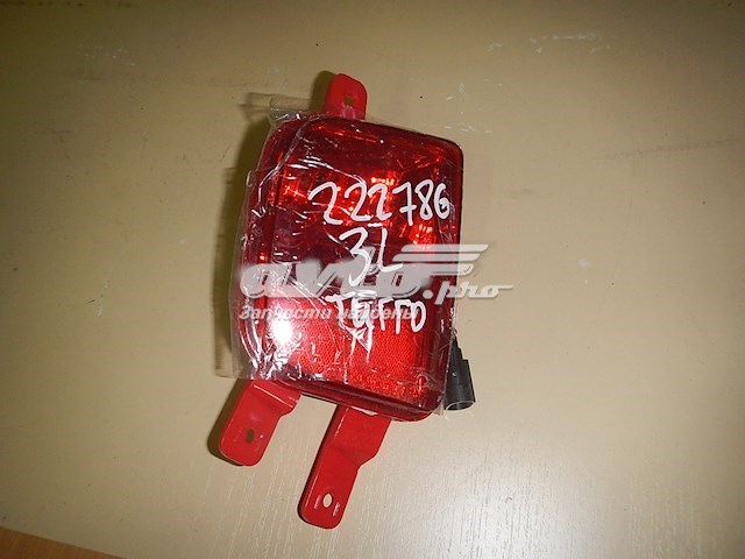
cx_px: 372
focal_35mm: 28
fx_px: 603
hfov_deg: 63.4
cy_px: 280
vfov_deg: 49.7
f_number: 3.9
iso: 200
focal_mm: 5
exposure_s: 1/30
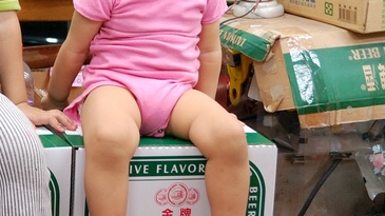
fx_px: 990
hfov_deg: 21.6
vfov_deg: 12.1
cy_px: -57
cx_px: 59
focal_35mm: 97
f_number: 2.8
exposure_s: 1/30
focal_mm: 22
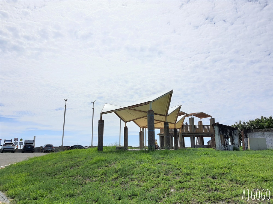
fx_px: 205
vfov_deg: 53.1
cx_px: 136
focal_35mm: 26
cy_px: 102
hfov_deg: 67.3
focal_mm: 4.32
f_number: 1.7
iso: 50
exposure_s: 1/7872
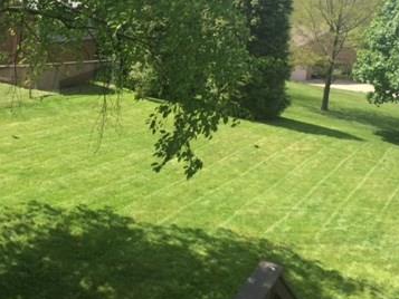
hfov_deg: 36.8
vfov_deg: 27.9
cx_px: 178
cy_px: 107
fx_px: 600
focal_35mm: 52
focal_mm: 4.15
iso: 32
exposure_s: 1/791
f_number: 2.2
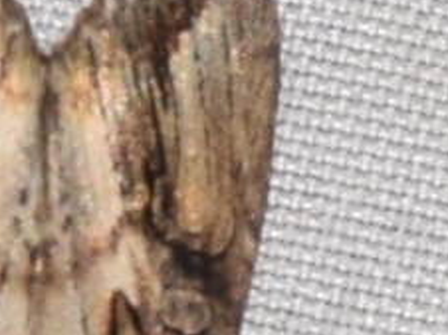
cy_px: 448
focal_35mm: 857
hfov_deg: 2.3
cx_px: 27
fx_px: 11080
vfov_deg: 1.7
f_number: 13
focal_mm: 140
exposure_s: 1/160
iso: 100
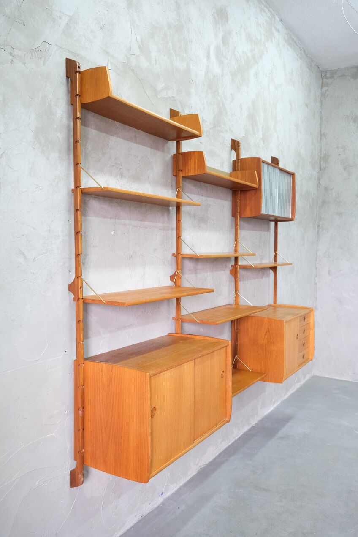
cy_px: 268
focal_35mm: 29
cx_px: 179
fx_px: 433
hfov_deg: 45.0
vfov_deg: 63.7
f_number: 4
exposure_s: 1/27
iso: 2000
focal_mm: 19.2
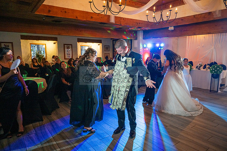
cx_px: 114
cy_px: 76
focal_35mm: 24
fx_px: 151
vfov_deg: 53.2
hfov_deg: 73.7
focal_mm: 24
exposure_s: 1/200
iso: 500
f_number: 3.2
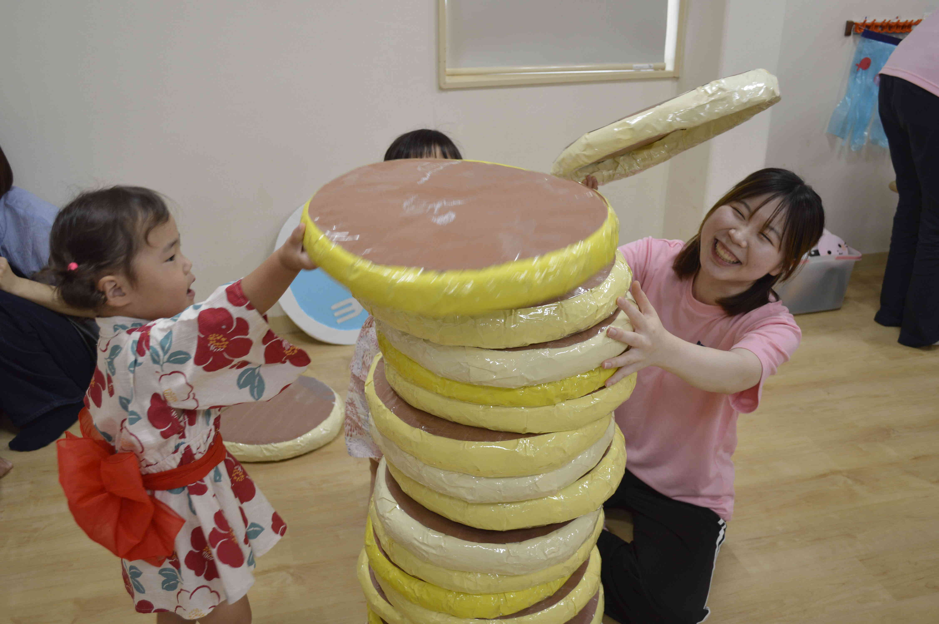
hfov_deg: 57.3
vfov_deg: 39.9
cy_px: 312
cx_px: 470
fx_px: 860
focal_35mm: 33
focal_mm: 22
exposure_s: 1/80
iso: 400
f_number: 4.5
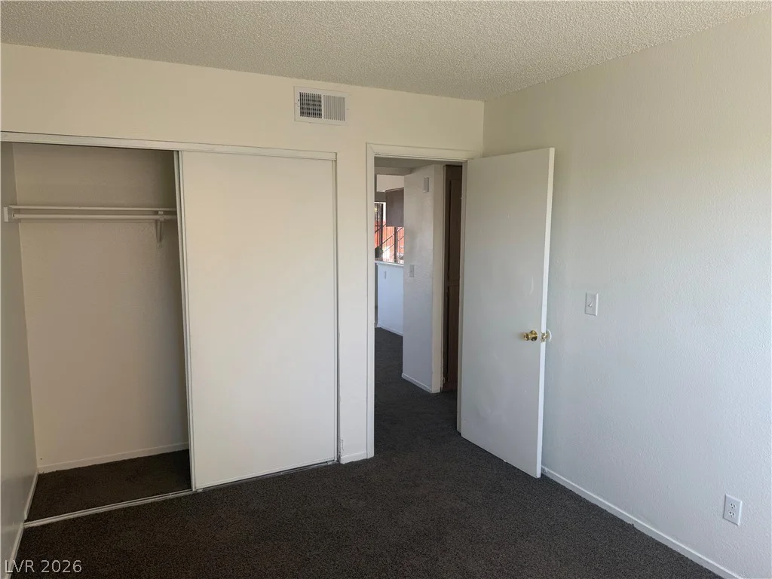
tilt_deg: -6.9
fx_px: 535
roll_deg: -0.9
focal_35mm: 24
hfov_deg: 71.6
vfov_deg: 56.8
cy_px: 290
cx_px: 386
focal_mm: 6.76
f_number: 1.78
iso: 50
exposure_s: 1/125
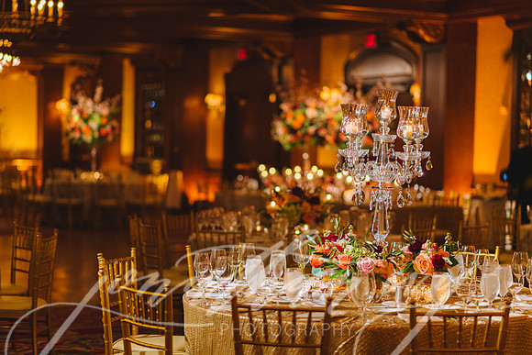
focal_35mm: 85
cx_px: 266
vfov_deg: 16.1
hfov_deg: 23.9
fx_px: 1257
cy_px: 178
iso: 1000
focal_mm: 85
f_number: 2
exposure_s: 1/160
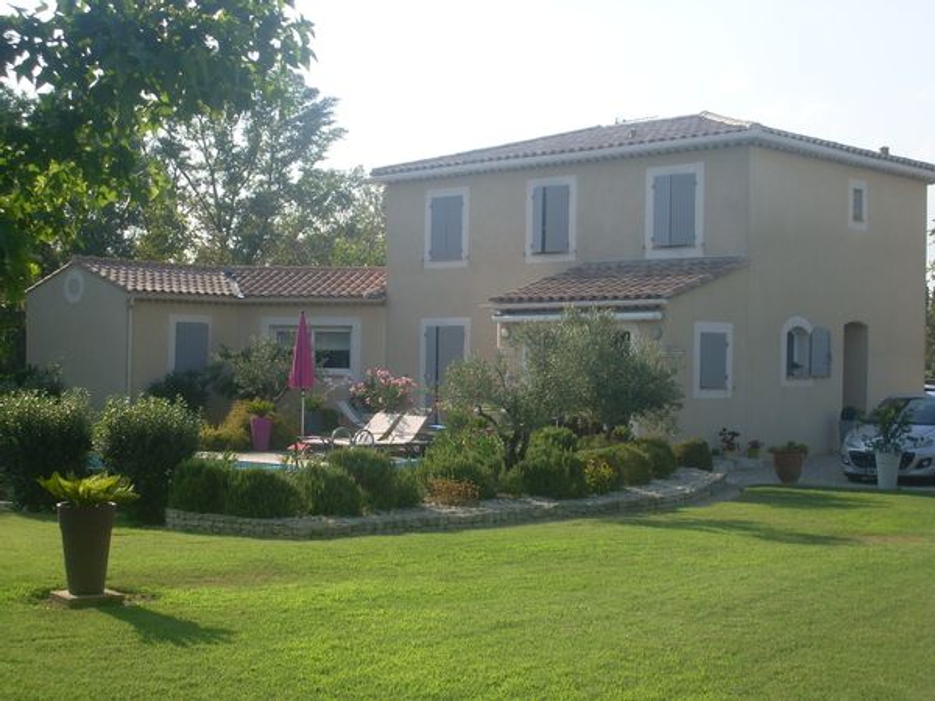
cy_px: 350
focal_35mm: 60
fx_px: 1621
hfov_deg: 32.2
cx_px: 468
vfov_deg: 24.4
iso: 80
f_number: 9.9
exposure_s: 1/125
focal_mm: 9.9
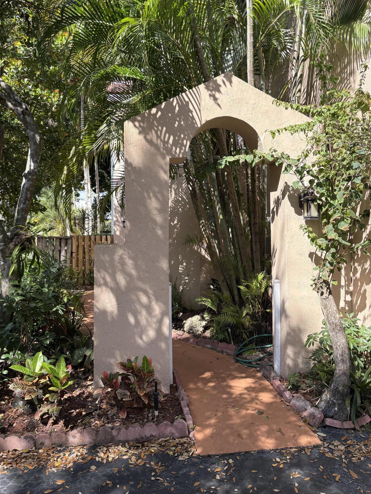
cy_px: 222
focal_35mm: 29
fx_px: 414
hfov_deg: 48.2
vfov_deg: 61.5
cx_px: 167
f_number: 1.6
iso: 64
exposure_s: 1/1117
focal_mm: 5.96
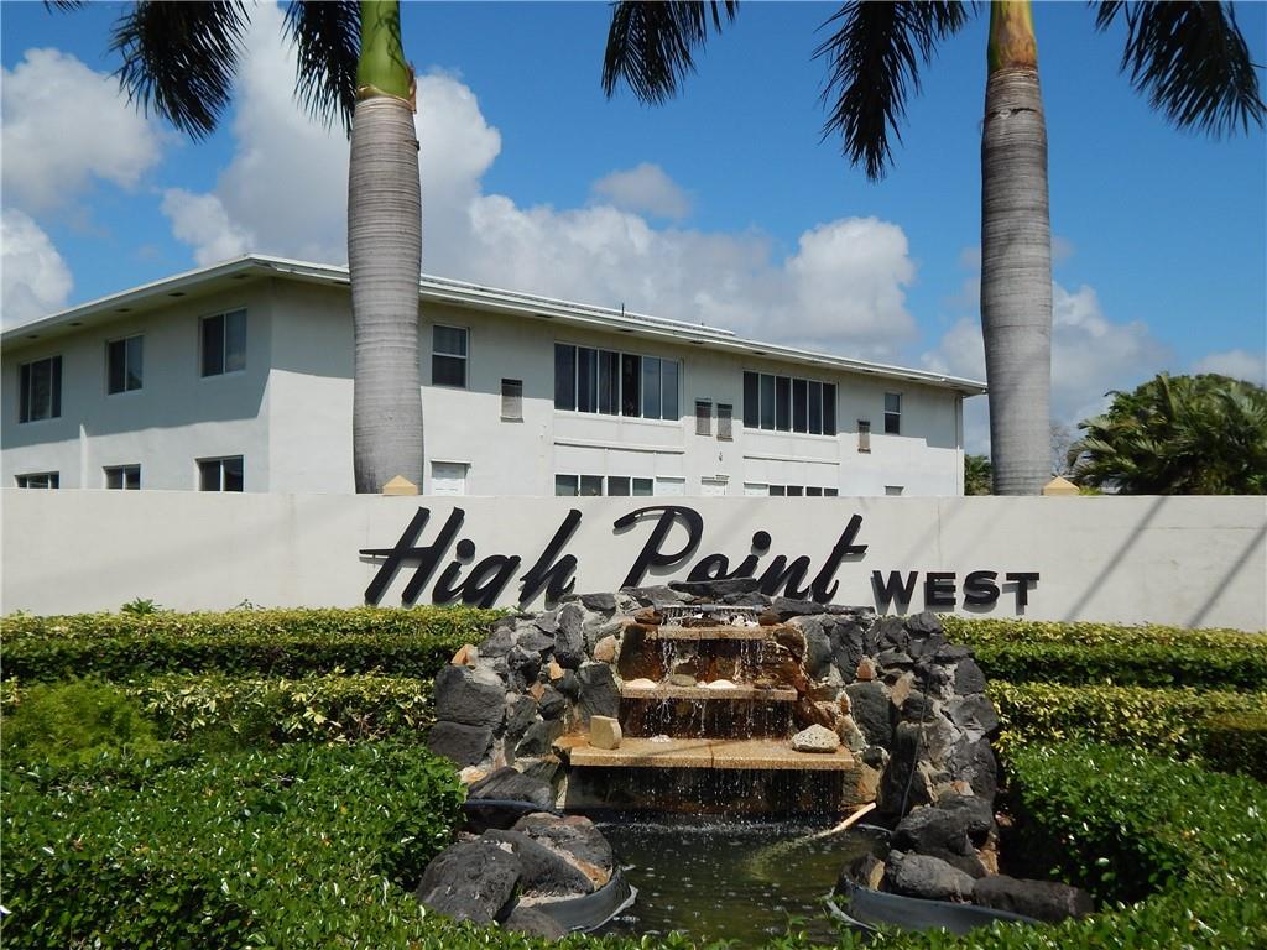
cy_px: 475
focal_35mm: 35
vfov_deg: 40.7
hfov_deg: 52.6
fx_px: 1281
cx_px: 634
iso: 125
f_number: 6.7
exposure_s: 1/1000
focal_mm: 6.1
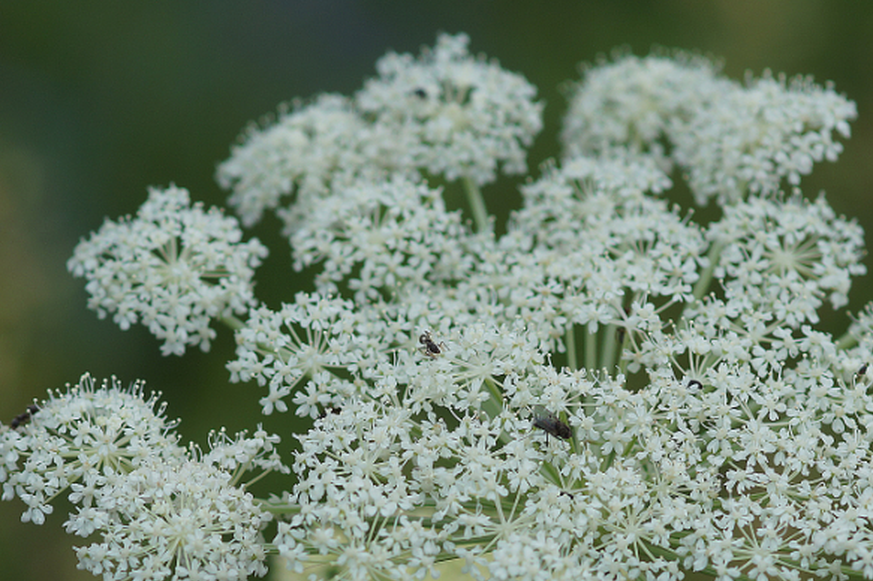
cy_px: 539
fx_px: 7489
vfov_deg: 4.4
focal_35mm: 309
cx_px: 582
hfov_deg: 6.7
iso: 100
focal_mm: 100
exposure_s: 1/160
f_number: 4
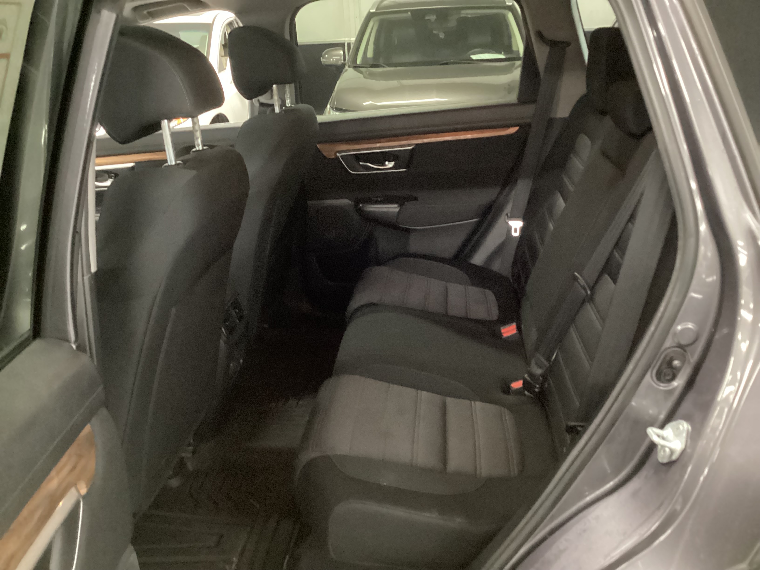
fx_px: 681
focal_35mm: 31
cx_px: 380
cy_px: 285
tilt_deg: -23.2
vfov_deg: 45.4
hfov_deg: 58.4
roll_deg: +2.6
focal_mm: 3.3
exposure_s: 1/15
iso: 800
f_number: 2.4
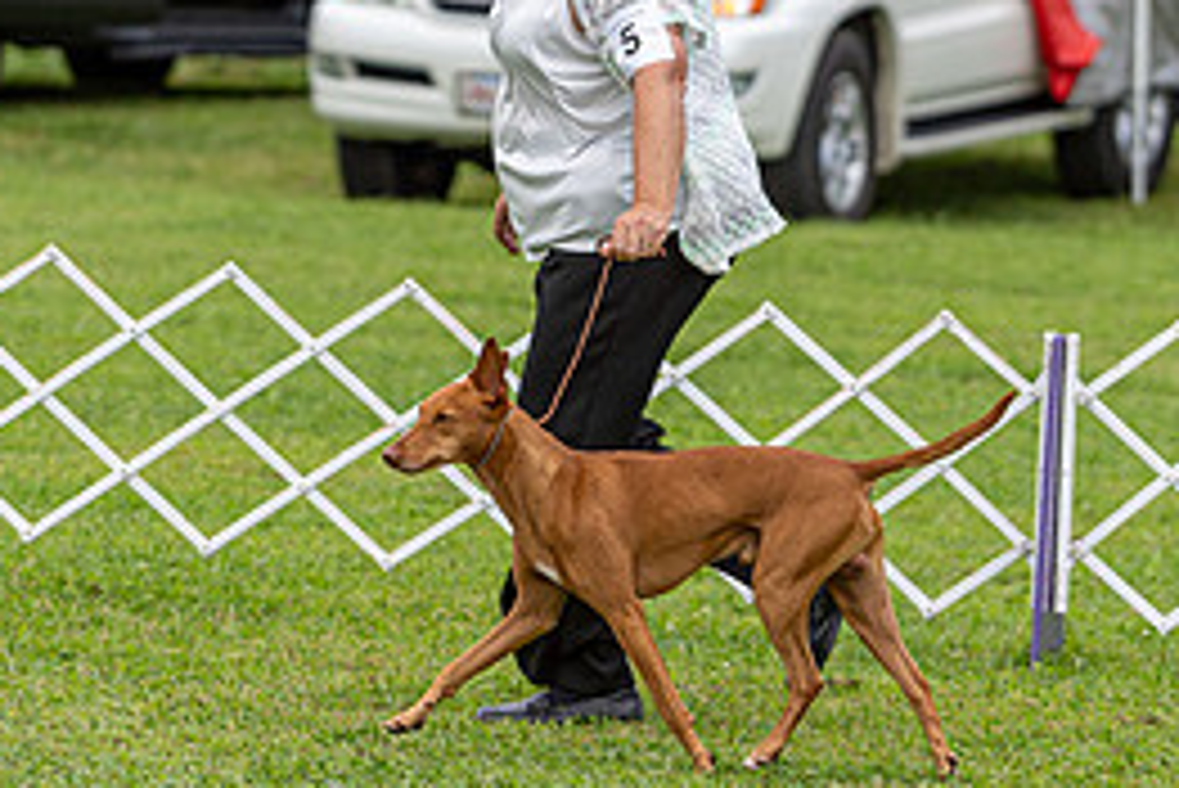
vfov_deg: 3.8
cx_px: 590
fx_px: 11763
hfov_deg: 5.7
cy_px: 74
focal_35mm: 359
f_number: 4
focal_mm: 162
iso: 250
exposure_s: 1/1000
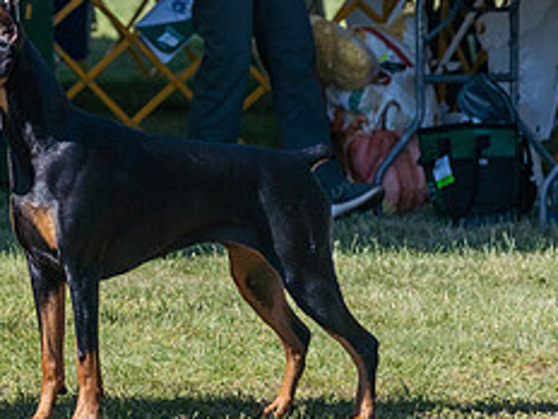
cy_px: -65
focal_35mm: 546
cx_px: -81
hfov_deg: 3.6
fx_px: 8801
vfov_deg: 2.7
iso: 500
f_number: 6.3
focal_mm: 195
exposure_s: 1/1600
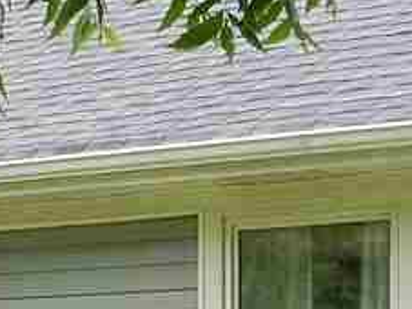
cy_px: 460
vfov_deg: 5.0
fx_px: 3485
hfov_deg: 6.6
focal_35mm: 293
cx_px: -397
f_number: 2.4
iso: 25
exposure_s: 1/161
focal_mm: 6
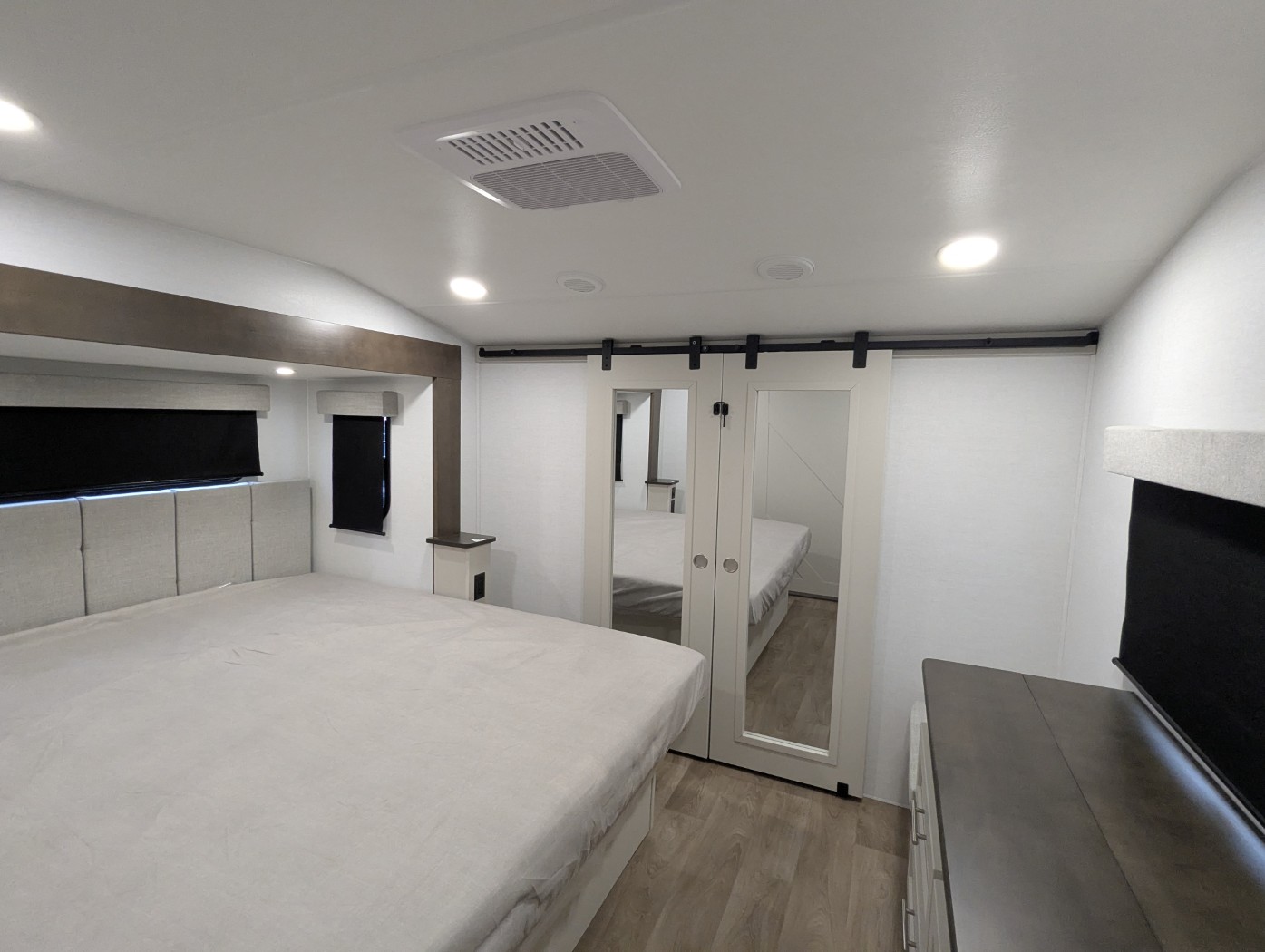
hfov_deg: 94.4
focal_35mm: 16
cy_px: 476
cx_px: 632
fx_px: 585
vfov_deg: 78.2
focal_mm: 2.35
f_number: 2.2
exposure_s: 1/96.3
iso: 421
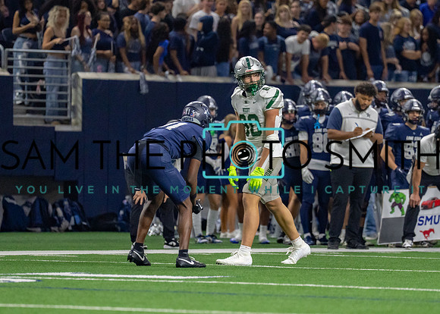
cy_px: 161
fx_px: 4276
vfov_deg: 4.2
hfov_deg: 5.9
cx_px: 250
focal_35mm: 342
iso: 3200
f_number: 2.8
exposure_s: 1/1250
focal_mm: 200
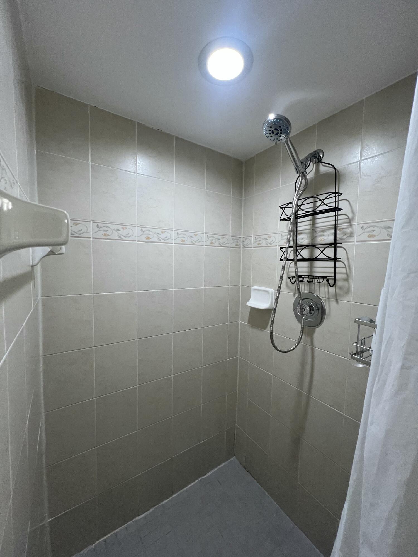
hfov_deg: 89.9
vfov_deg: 106.2
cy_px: 278
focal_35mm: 13
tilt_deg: -4.1
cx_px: 209
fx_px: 209
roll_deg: -1.3
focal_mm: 1.57
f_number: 1.8
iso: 200
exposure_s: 1/120
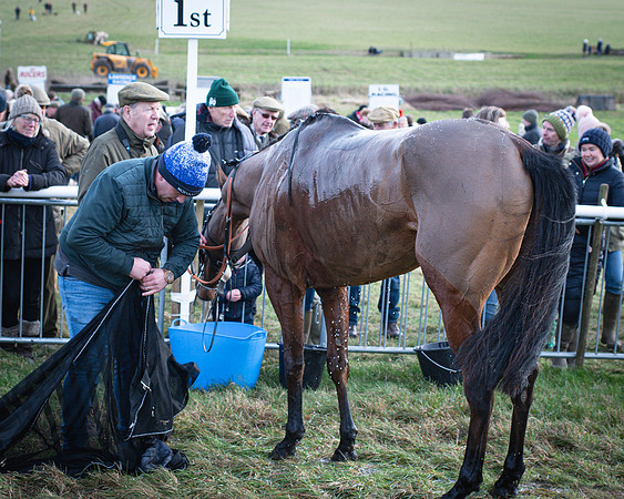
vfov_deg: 18.2
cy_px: 250
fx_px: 1559
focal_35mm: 84
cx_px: 256
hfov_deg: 22.6
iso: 640
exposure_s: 1/640
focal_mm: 50
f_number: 4
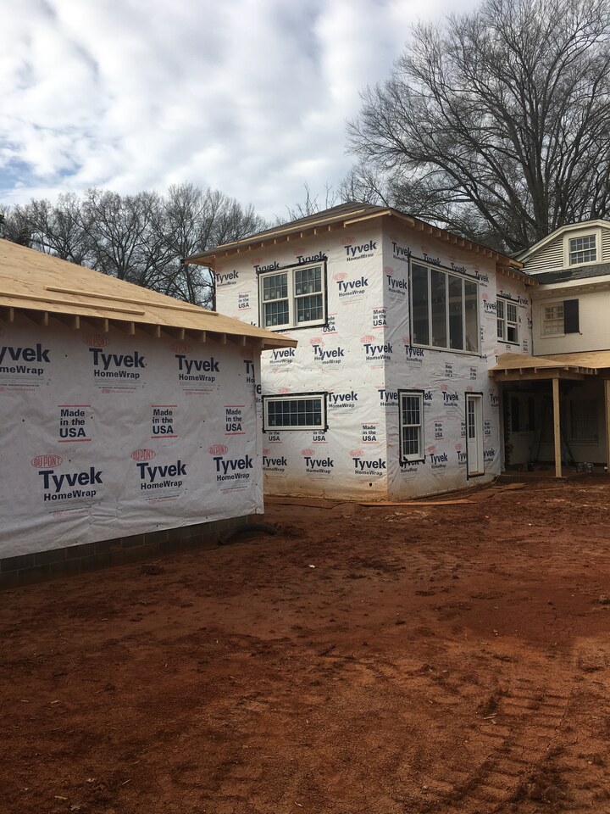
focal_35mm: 29
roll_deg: +1.1
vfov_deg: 61.7
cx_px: 305
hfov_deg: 48.2
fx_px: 681
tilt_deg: +1.1
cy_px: 407
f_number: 2.2
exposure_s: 1/1508
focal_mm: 4.15
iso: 25
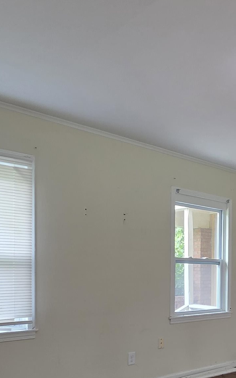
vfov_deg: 50.7
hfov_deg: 31.1
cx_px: 252
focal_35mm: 37
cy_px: 281
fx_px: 381
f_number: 1.9
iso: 250
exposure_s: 1/60
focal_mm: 2.2
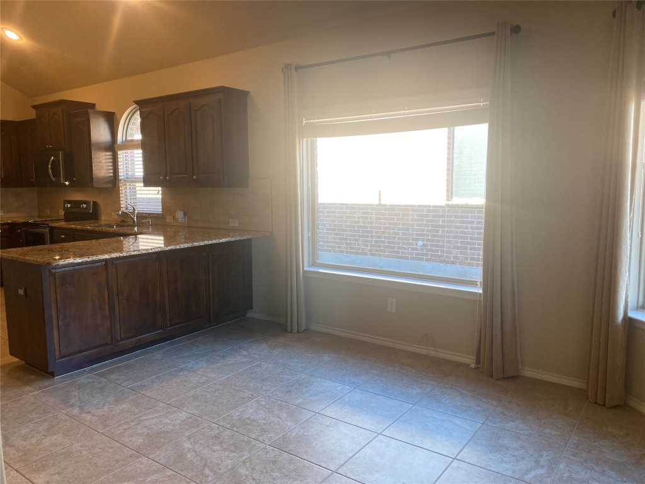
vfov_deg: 53.1
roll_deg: +1.1
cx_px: 322
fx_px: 484
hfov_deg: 67.3
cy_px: 242
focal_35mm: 26
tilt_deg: -8.5
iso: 100
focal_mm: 4.25
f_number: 1.8
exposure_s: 1/120
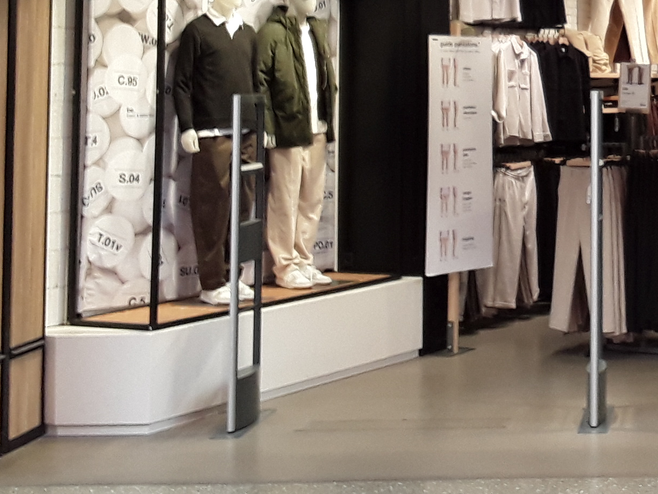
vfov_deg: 19.9
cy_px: 9
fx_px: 1369
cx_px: 694
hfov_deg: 25.4
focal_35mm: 72
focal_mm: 2.91
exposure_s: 1/33
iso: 50
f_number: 1.9
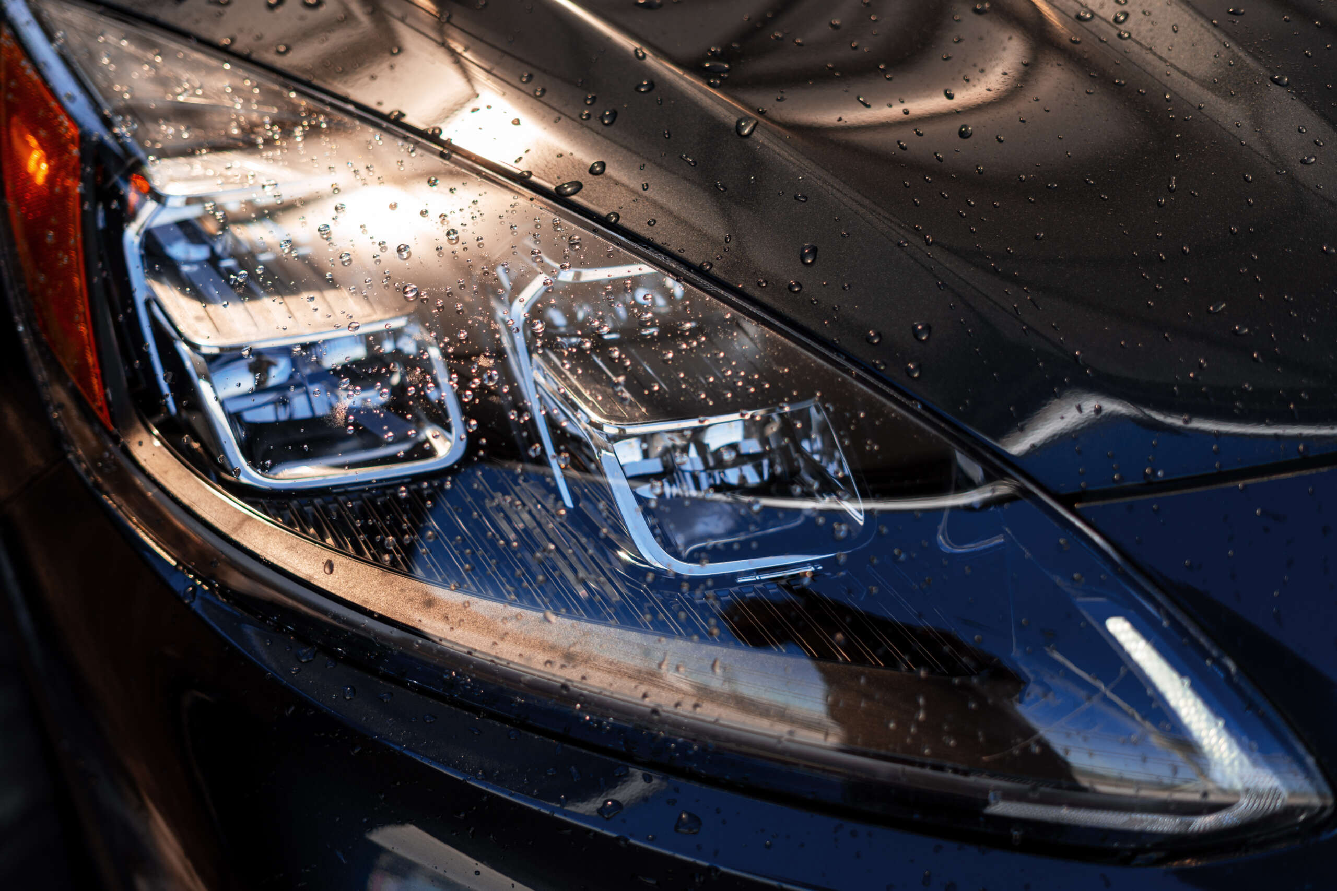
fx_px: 1857
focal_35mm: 50
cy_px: 446
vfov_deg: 27.0
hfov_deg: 39.6
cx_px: 668
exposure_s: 1/1250
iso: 160
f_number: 2.2
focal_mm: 50
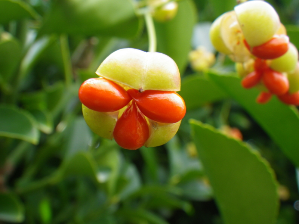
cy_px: 112
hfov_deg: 54.0
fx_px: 294
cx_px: 150
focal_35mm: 34
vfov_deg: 41.8
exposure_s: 1/50
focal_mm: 6.1
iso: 80
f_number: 3.8
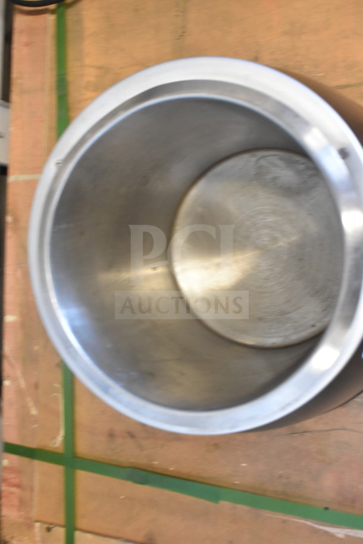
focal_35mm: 40
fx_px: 613
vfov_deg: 47.9
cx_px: 182
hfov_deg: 33.0
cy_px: 272
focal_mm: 27
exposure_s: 1/40
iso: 2000
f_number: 4
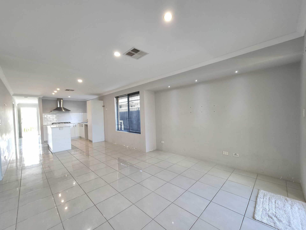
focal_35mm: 13
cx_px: 153
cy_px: 115
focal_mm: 2.2
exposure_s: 1/50
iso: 160
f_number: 2.2
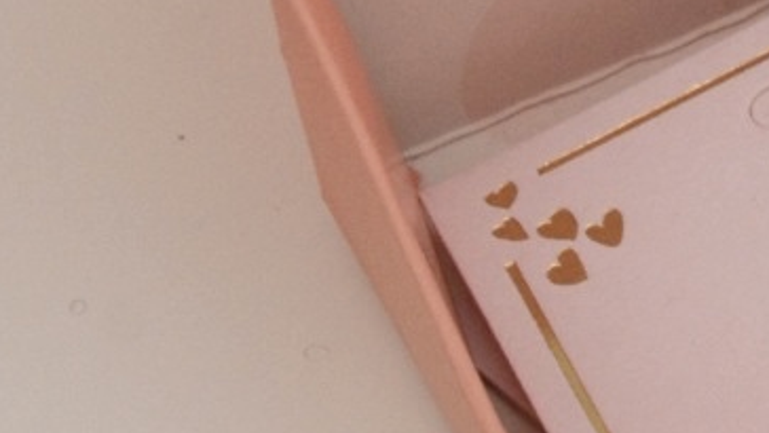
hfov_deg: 7.1
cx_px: 1162
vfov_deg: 4.0
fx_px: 6078
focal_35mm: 298
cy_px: -494
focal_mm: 30
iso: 500
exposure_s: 1/800
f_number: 14
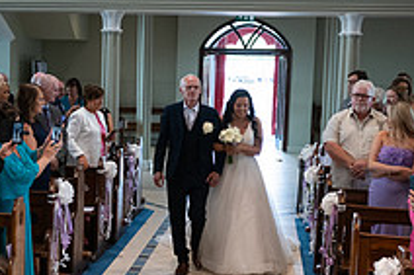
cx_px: 86
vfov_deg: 18.4
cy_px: 175
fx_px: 850
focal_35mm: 74
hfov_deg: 26.9
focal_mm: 27
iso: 800
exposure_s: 1/160
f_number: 3.5
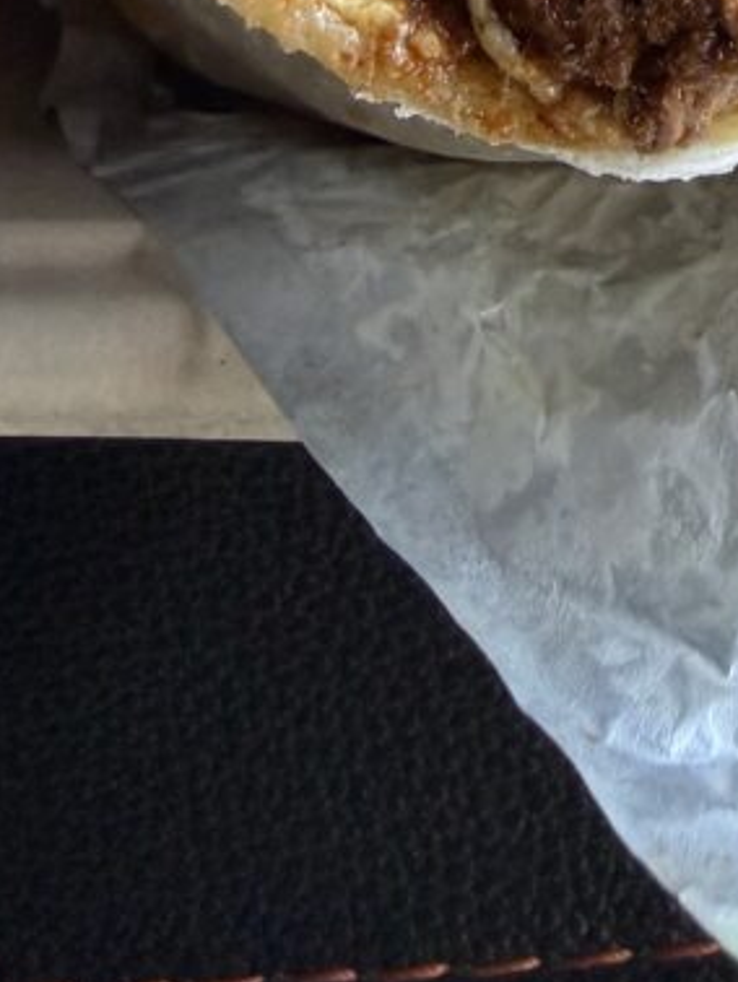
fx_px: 1846
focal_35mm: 65
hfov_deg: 21.3
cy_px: -333
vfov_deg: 25.3
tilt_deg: -56.0
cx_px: 845
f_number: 2.2
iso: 320
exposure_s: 1/110
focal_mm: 2.22
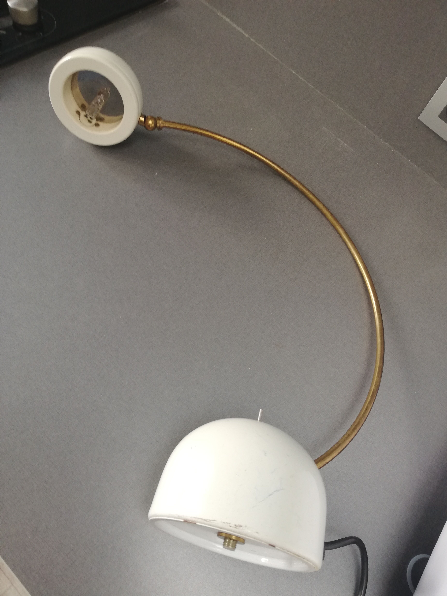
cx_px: 224
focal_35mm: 26
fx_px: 448
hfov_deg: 53.1
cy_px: 298
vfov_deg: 67.3
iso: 160
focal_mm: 3.81
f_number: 2.2
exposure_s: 1/33.3
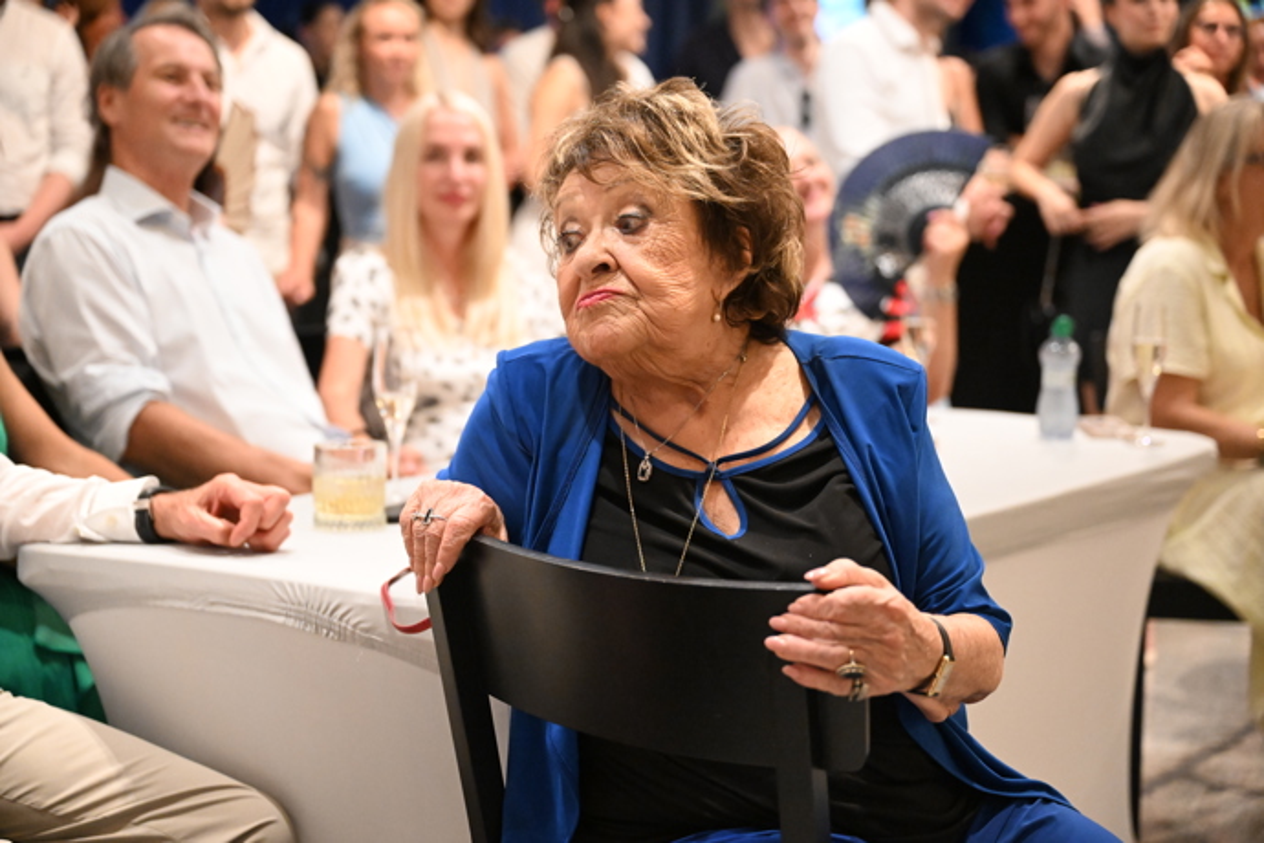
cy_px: 422
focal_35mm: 61
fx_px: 2142
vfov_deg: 22.3
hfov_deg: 32.9
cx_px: 632
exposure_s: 1/200
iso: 8000
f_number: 2.8
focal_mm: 61
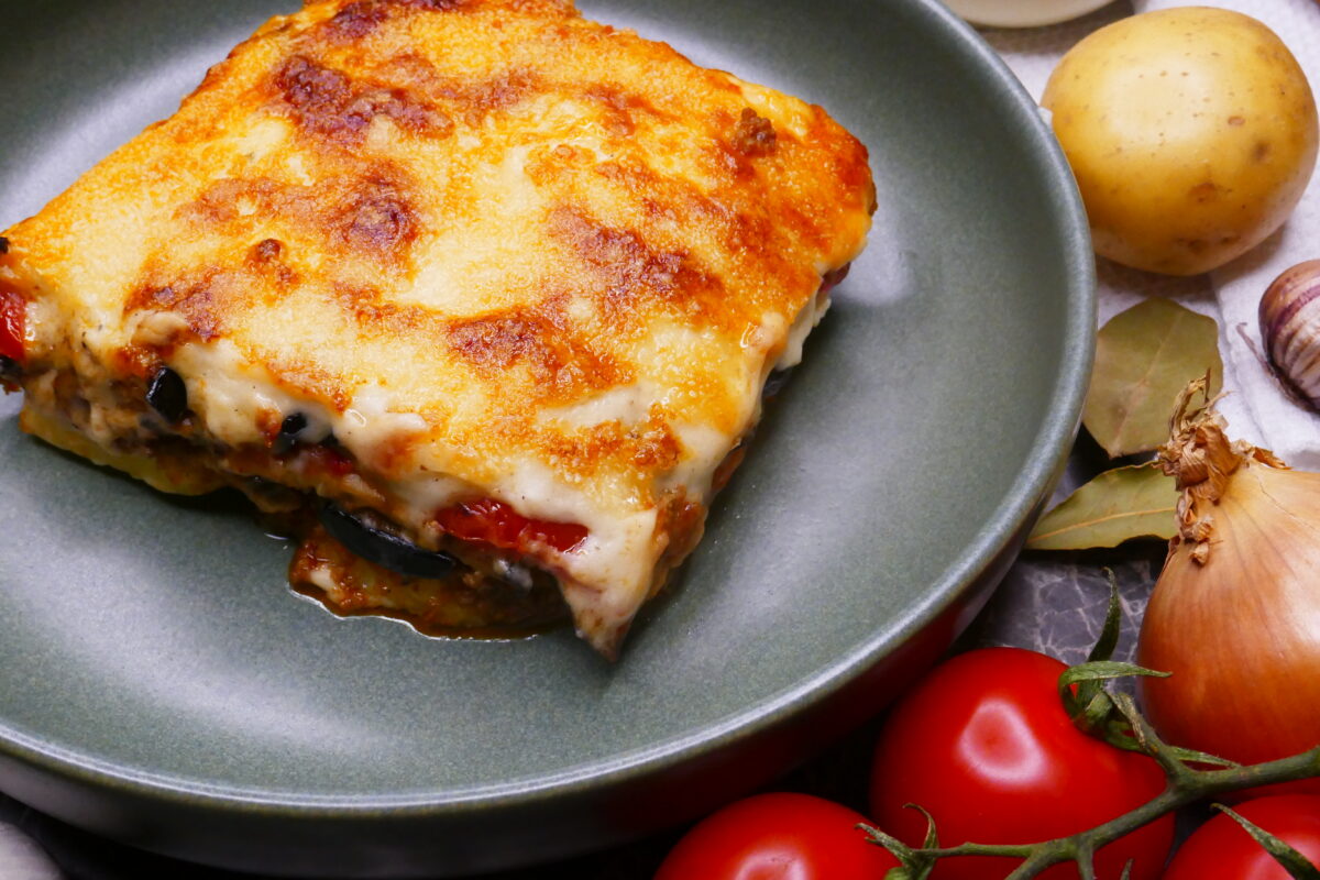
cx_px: 660
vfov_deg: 33.4
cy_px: 440
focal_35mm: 40
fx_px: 1467
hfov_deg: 48.5
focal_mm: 14.6
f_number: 8
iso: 1600
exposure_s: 1/40
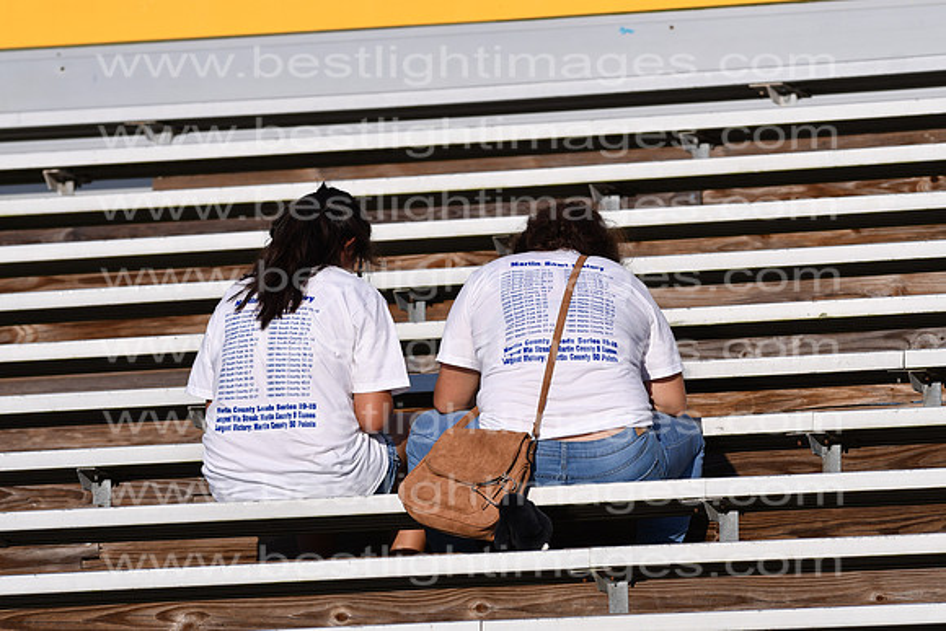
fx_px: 11827
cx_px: 473
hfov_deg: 4.6
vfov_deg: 3.1
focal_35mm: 450
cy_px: 316
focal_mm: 300
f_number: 5.6
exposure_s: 1/2500
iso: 200
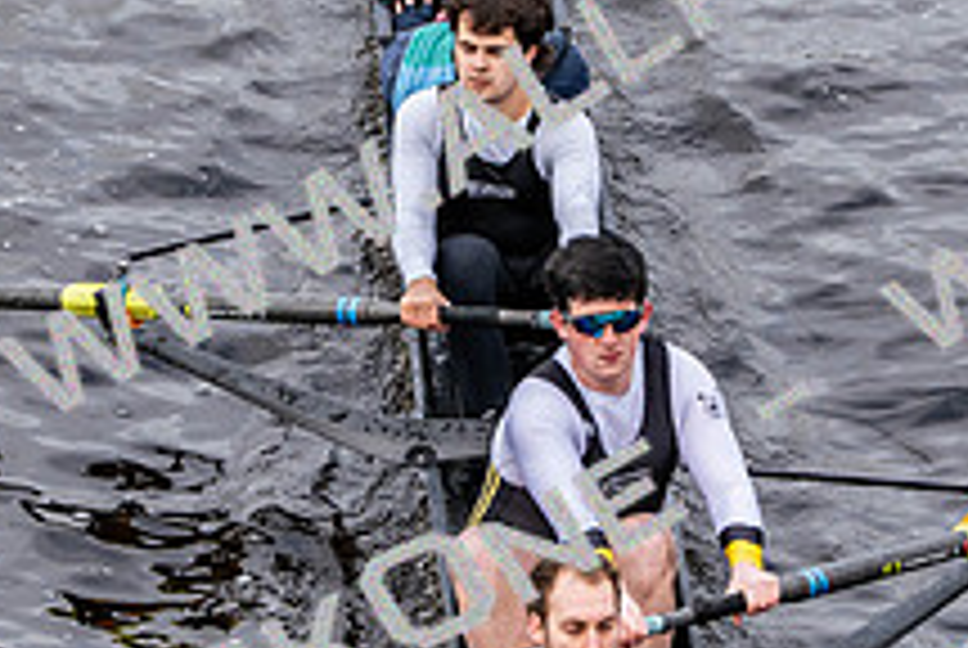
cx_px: 554
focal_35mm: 539
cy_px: 425
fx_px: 14513
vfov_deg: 2.6
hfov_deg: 3.8
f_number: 2.8
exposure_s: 1/2000
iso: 320
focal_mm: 200
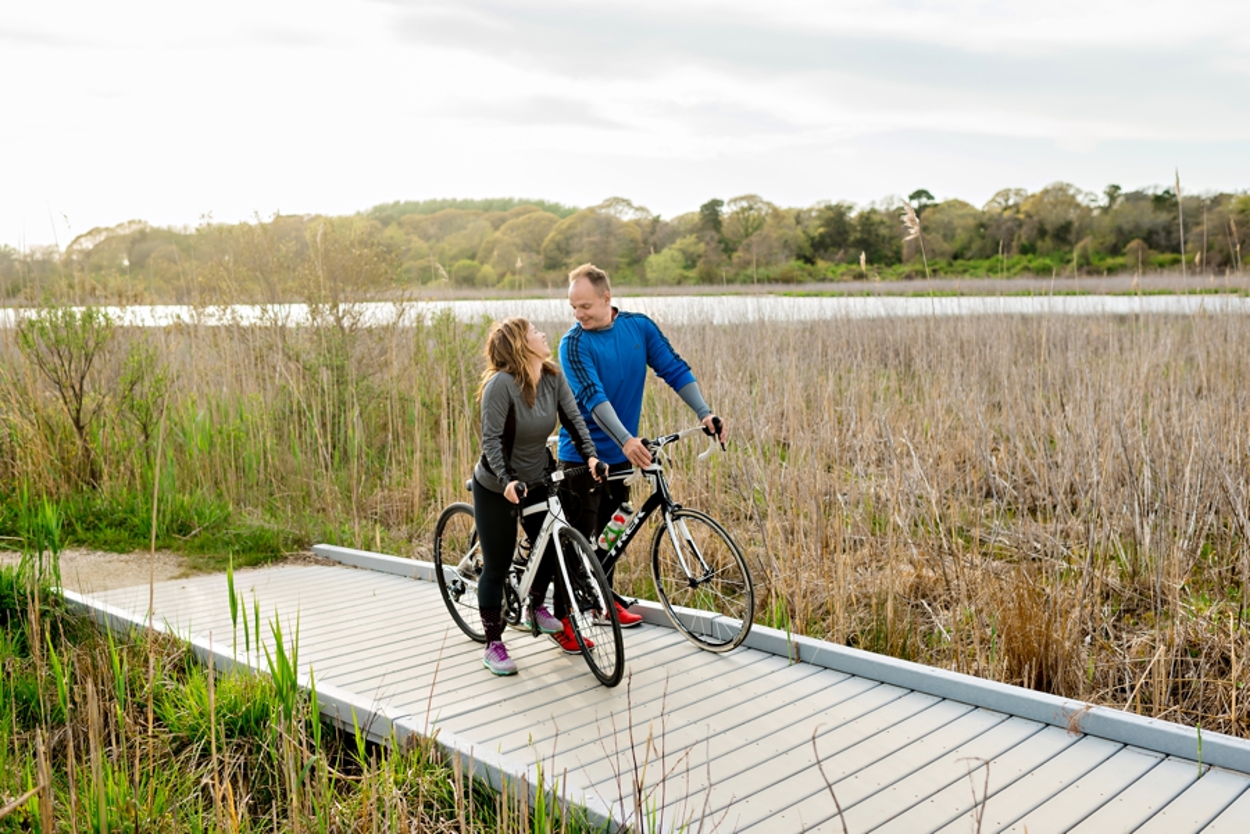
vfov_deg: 37.9
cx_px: 625
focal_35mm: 35
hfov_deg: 54.4
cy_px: 417
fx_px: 1216
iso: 250
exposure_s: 1/1250
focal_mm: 35
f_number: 2.8
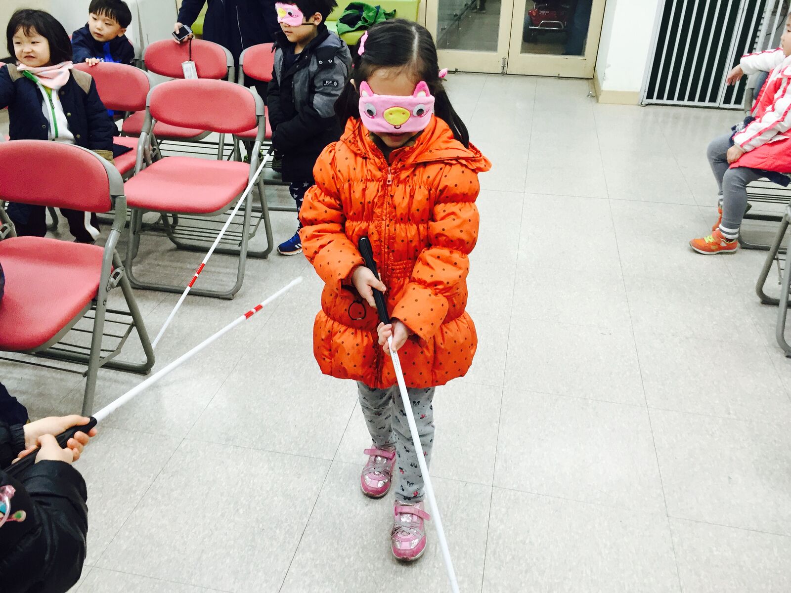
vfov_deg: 48.2
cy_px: 296
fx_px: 663
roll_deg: +0.4
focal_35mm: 29
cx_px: 396
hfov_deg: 61.7
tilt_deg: -30.1
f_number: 2.2
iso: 40
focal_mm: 4.15
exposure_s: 1/30
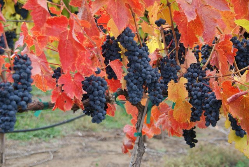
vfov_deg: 16.6
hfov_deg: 24.6
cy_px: 84
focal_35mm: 82
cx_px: 124
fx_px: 572
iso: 200
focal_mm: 55
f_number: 5
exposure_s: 1/100
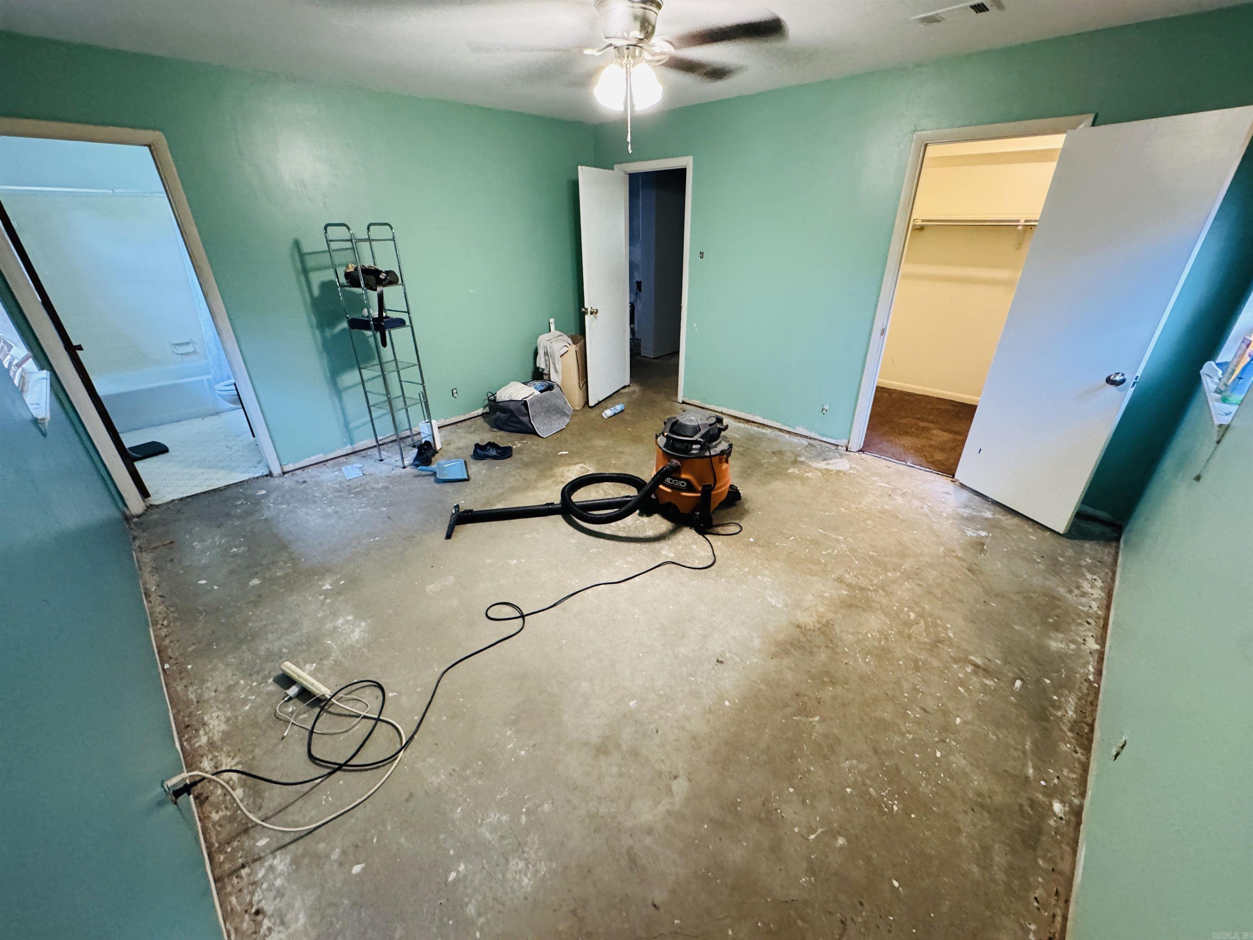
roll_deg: +0.5
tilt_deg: -26.9
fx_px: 507
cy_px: 470
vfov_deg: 85.7
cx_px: 626
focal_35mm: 14
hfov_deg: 102.1
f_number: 2.2
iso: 800
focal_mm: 2.22
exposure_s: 1/60
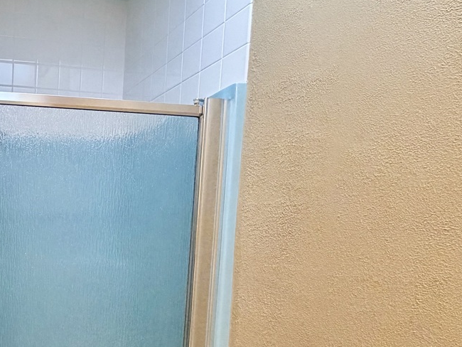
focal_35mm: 31
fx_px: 414
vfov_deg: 44.0
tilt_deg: -4.8
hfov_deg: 47.9
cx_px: -4
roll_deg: -1.1
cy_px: 260
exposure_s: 1/60
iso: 320
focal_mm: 2.22
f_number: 2.2
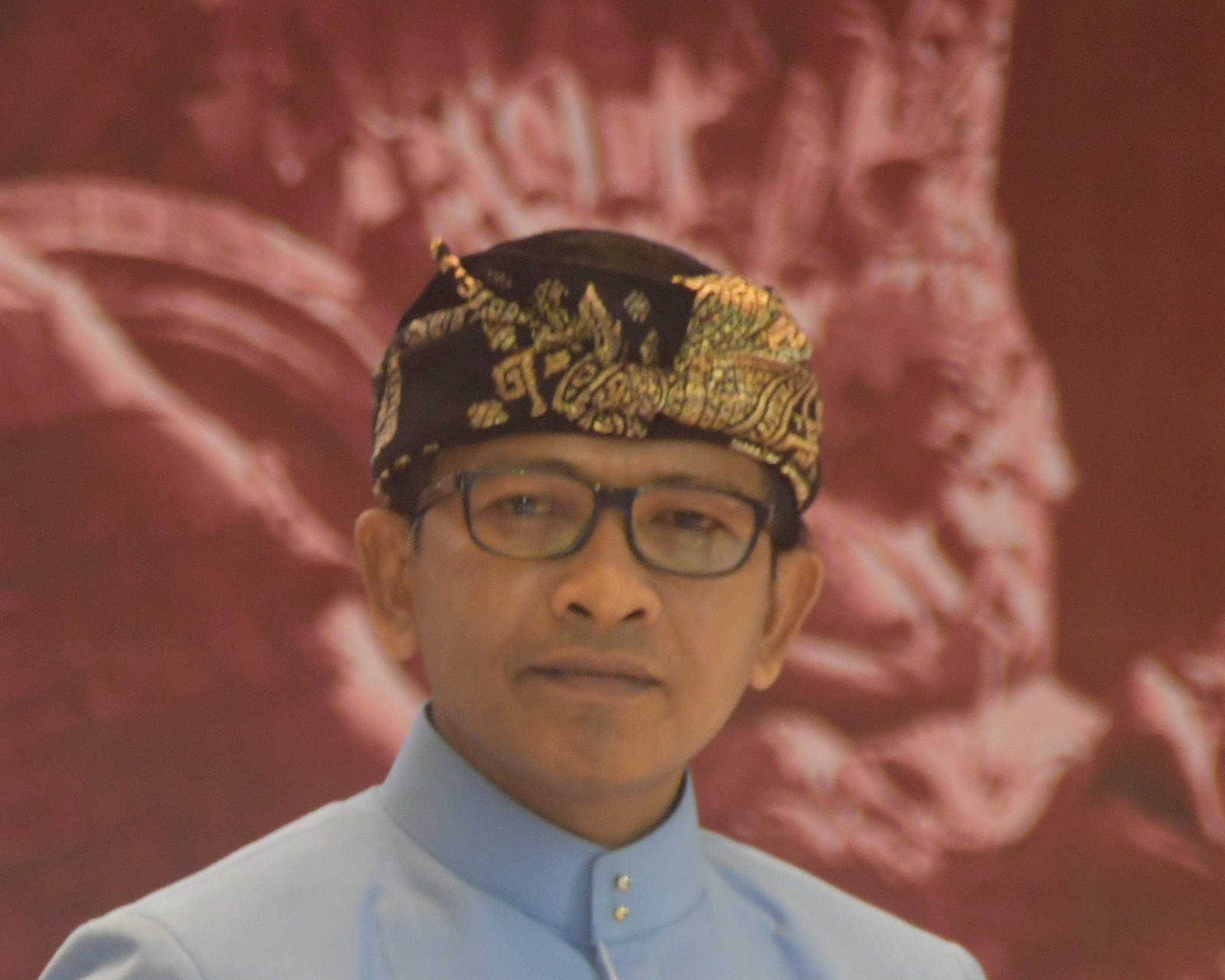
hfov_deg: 2.0
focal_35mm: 979
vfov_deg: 1.6
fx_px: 35489
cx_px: 147
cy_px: 1028
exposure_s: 1/100
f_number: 5.6
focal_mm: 260
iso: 2000
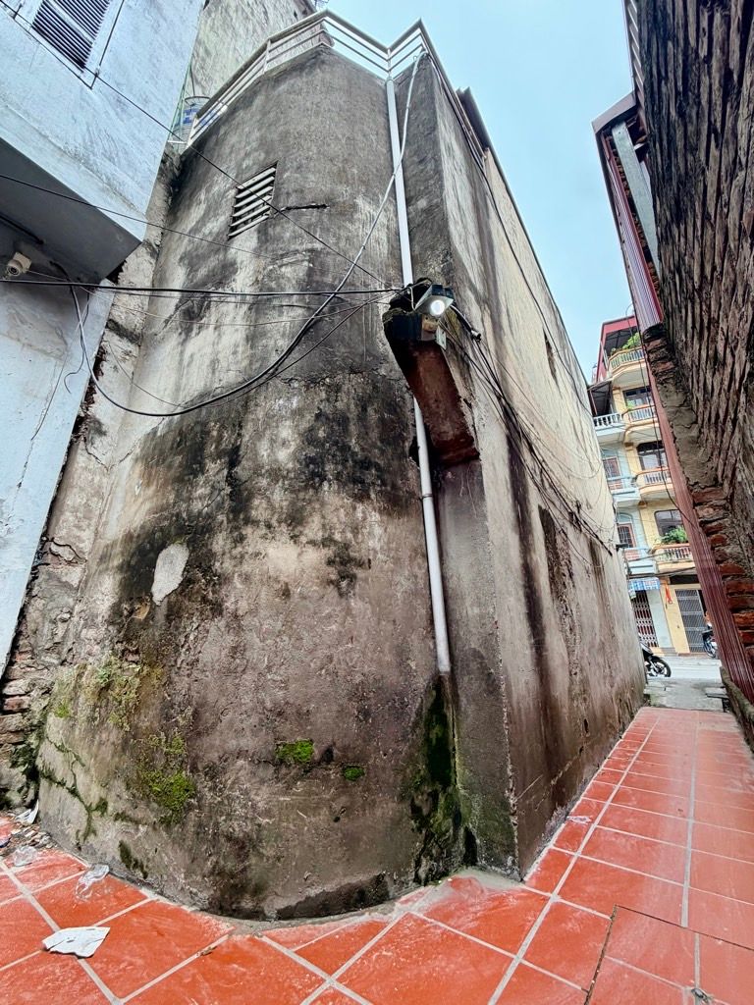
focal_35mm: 14
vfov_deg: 102.1
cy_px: 502
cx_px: 377
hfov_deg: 85.7
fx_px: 407
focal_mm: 2.22
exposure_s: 1/121
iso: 80
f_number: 2.2
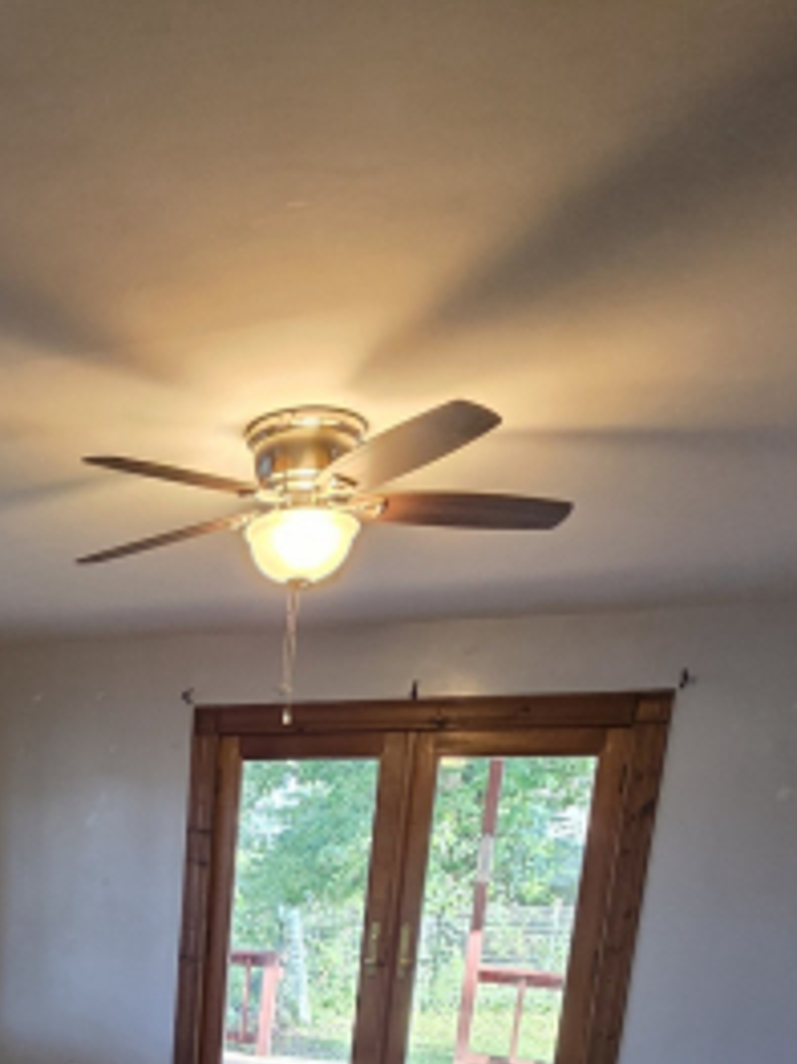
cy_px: 1139
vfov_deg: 44.1
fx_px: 1014
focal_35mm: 33
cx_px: 45
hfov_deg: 39.1
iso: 640
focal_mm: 2.2
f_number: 1.9
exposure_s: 1/60
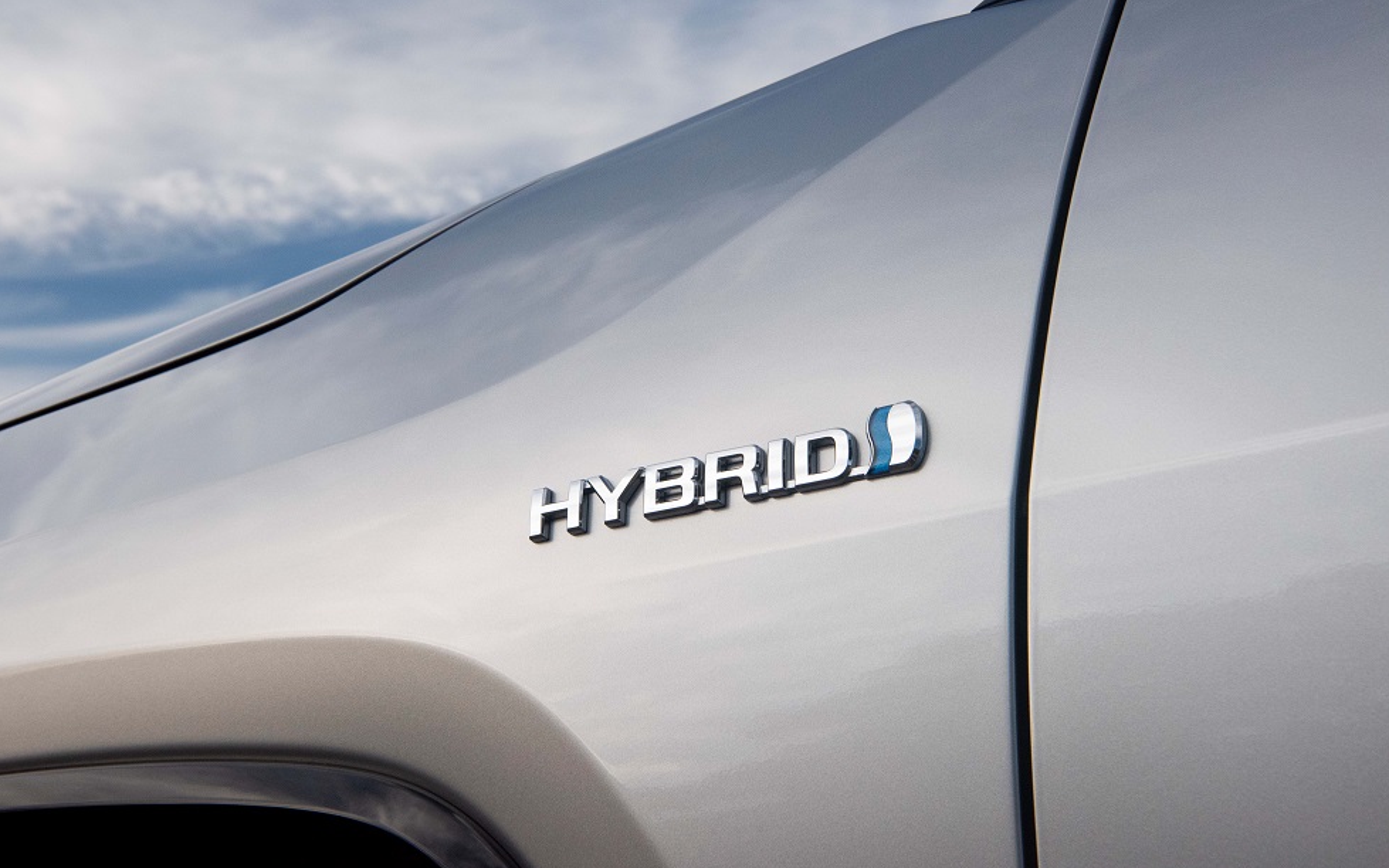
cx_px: 681
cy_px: 447
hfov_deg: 40.3
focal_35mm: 50
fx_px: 1893
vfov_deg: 25.8
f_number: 16
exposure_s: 1/200
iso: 2500
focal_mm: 48
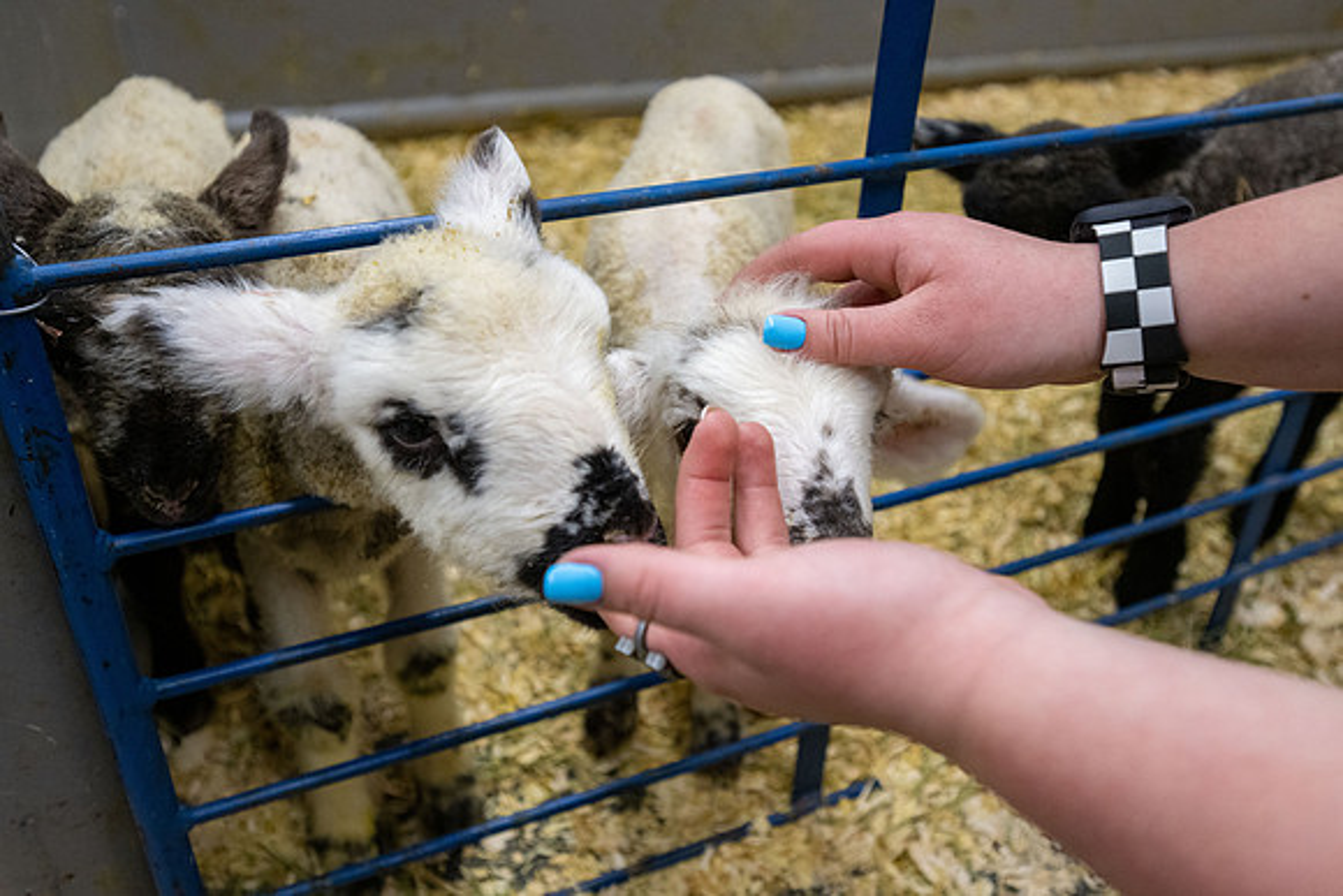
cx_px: 672
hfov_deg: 61.9
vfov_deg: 43.6
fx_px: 1119
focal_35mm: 30
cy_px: 448
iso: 3200
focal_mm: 30
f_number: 4
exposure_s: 1/200
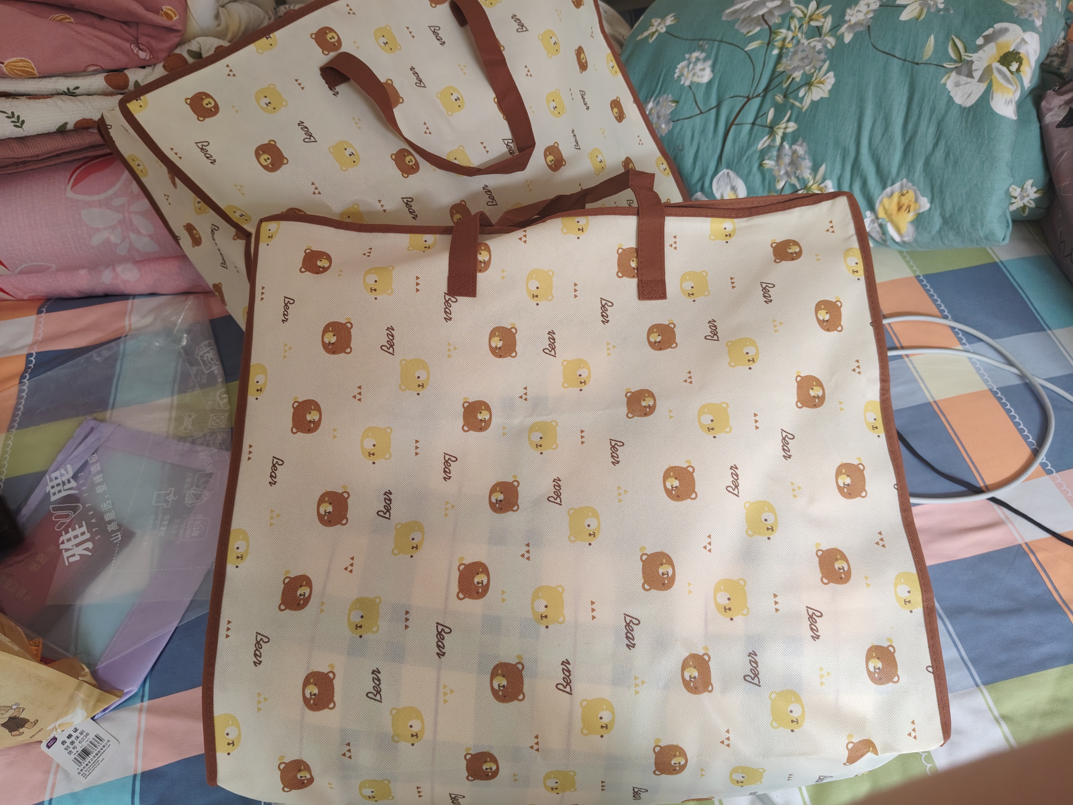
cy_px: 402
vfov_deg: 53.1
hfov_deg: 67.3
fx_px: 806
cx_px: 536
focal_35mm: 26
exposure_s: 1/100
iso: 496
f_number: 1.88
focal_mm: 4.84
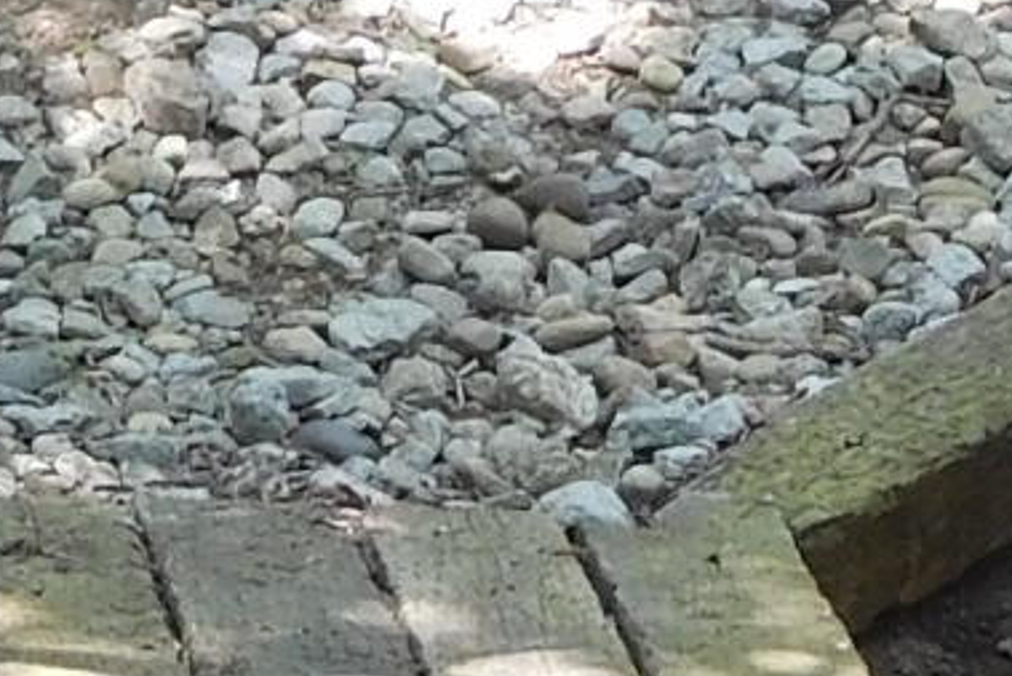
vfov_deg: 3.7
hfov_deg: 5.6
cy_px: 550
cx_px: 761
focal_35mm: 370
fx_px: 10405
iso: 125
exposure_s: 1/80
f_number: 4
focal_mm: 8
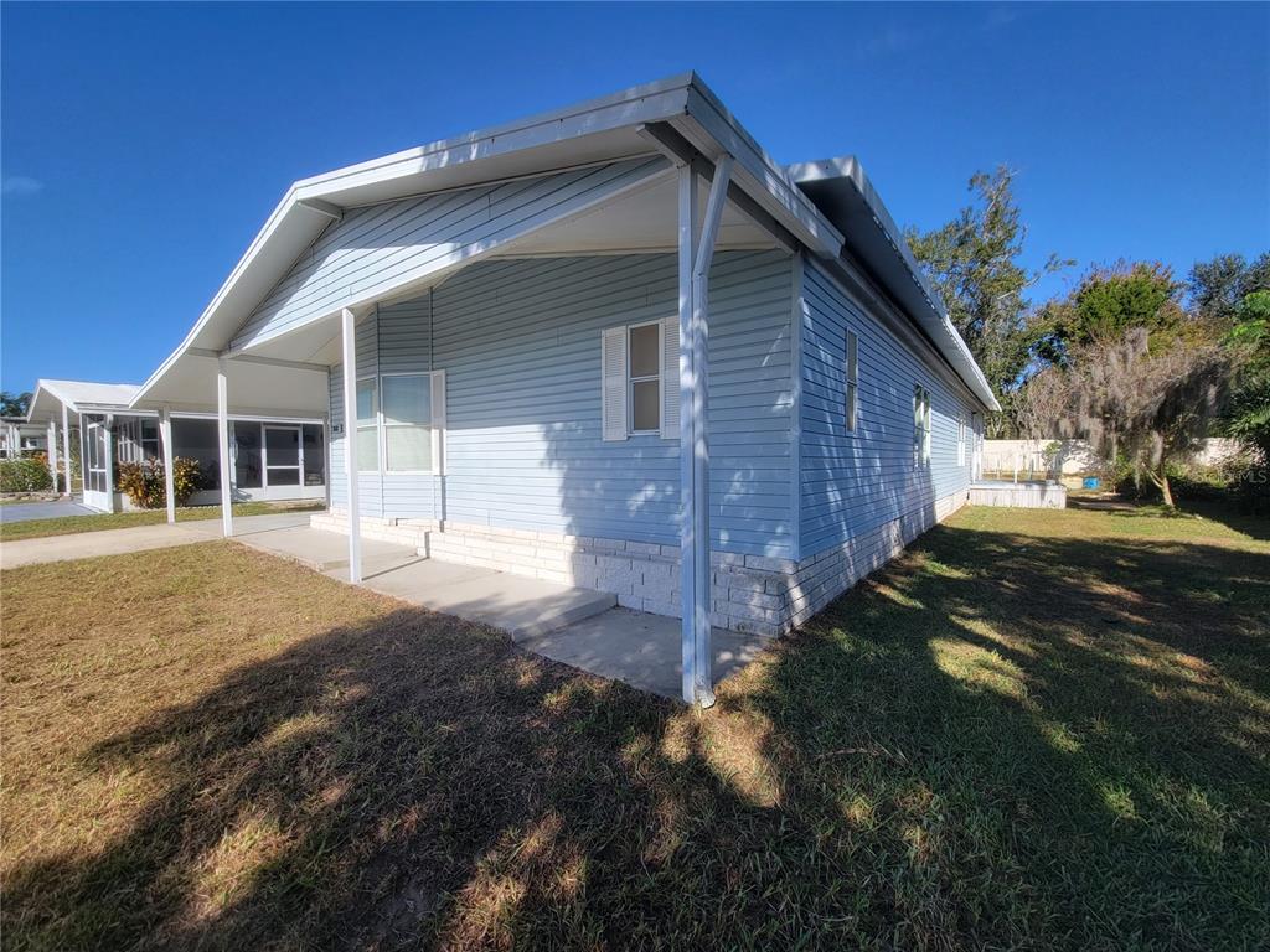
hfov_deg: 106.2
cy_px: 476
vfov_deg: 89.9
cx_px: 635
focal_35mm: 13
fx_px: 477
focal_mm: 2.2
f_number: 2.2
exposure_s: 1/1047
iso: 50
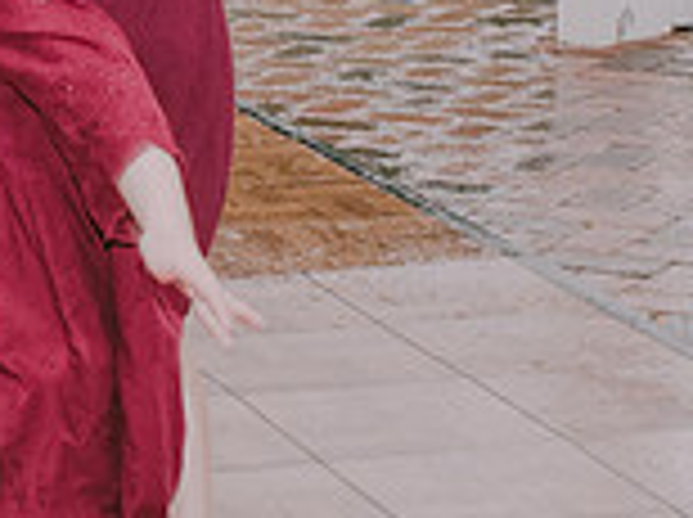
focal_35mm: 208
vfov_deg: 7.1
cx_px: -66
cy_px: 67
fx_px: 4158
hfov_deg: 9.4
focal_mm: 23
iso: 800
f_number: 5.6
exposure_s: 1/125
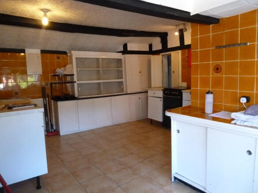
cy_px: 96
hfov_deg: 69.4
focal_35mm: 25
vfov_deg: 54.9
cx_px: 129
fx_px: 186
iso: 800
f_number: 3.3
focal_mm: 4.1
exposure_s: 1/50
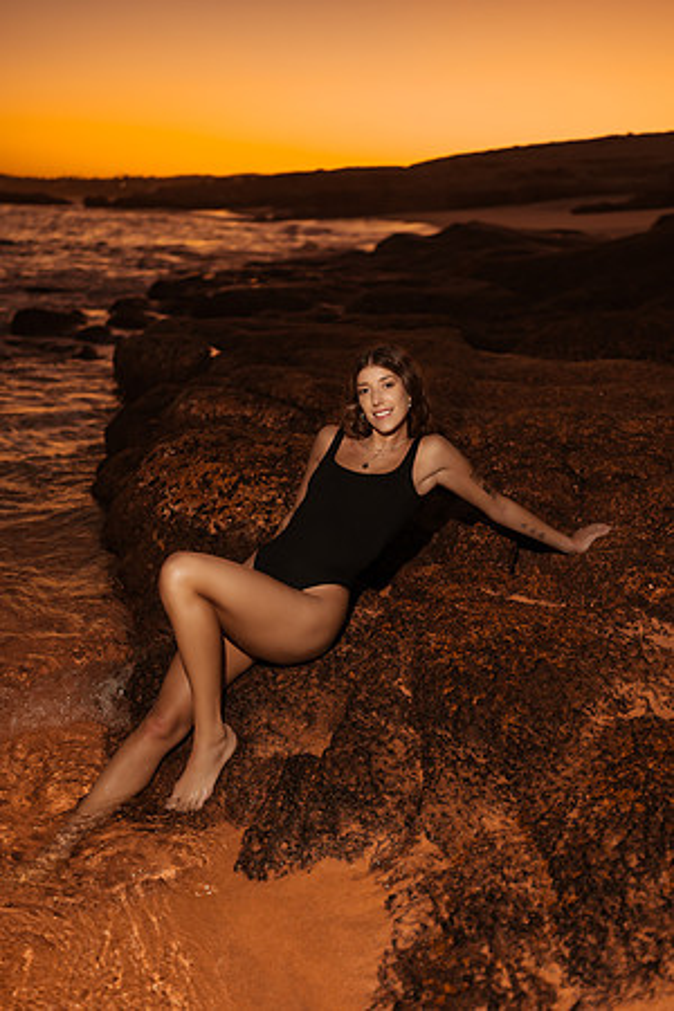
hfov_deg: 37.9
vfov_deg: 54.4
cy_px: 506
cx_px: 337
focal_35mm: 35
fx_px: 983
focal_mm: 35
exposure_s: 1/40
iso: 50
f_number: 1.8
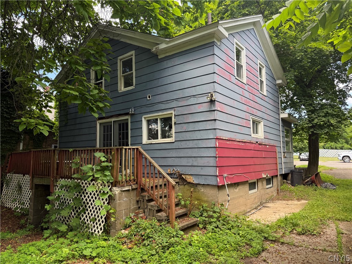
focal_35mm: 24
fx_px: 244
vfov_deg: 56.8
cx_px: 176
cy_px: 132
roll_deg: -0.3
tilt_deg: +5.7
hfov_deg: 71.6
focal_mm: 6.76
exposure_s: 1/341
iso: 80
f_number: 1.78
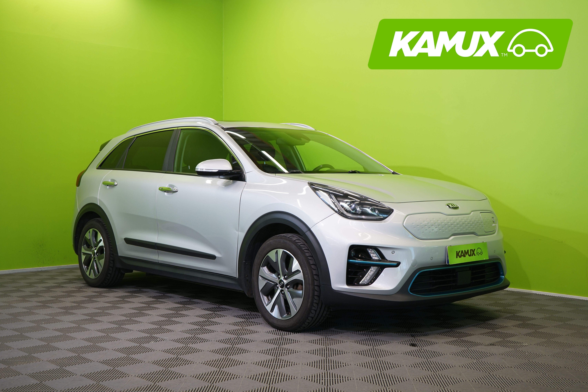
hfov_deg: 45.4
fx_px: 702
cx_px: 294
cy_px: 196
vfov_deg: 31.2
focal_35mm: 43
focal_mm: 43
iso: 400
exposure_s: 1/40
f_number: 5.6
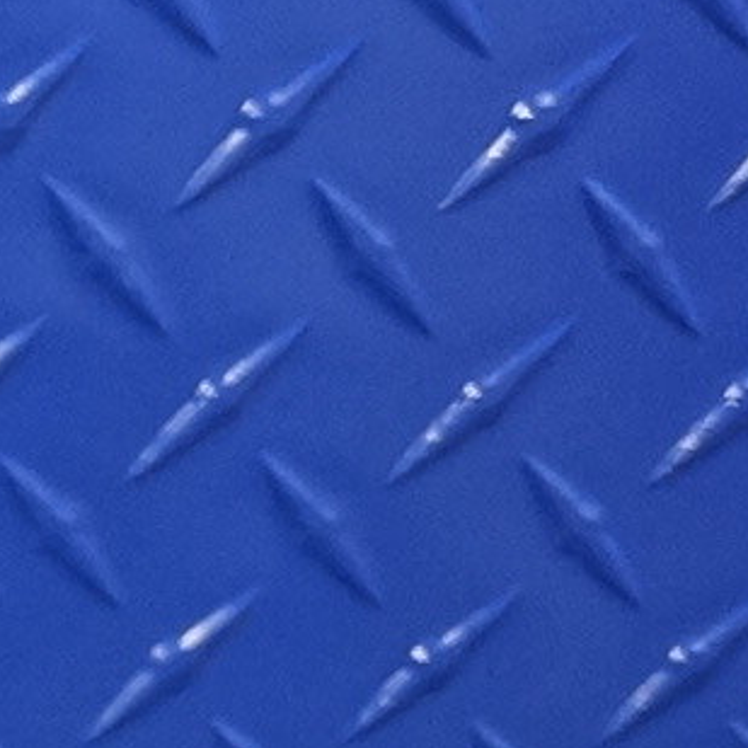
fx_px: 6170
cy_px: 1721
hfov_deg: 5.9
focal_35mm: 252
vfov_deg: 6.6
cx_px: -2188
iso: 800
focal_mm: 25
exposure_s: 1/80
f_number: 4.5
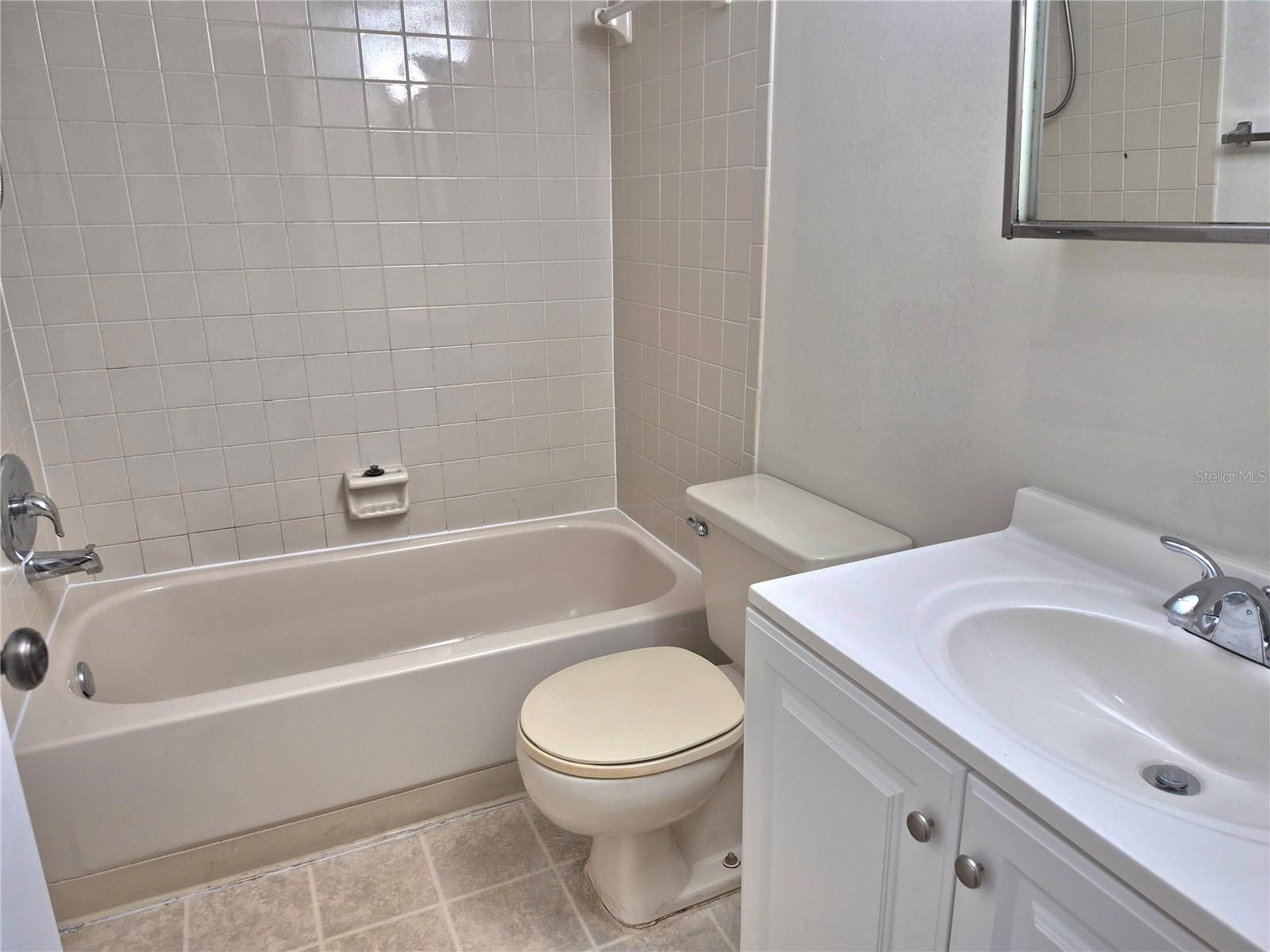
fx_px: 844
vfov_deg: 58.9
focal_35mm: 23
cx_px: 635
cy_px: 476
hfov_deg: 73.9
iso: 200
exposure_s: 1/120
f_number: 1.8
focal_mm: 5.4
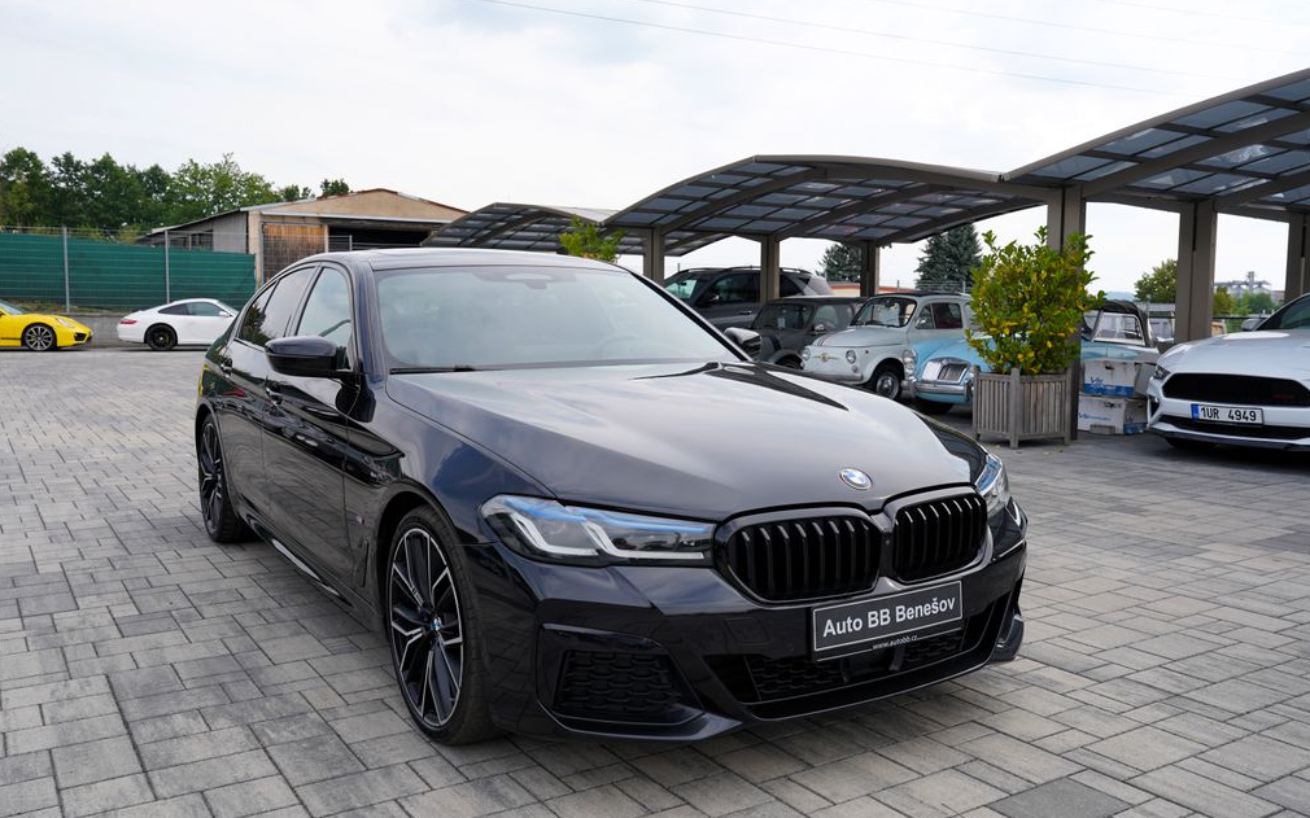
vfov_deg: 40.6
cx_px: 649
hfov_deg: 61.2
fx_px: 1107
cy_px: 418
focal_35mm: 31
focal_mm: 30
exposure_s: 1/160
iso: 100
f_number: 6.3
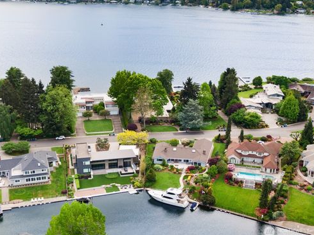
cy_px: 119
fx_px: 426
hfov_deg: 40.5
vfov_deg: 30.8
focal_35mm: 47
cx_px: 155
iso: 100
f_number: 3.7
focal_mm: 8.06
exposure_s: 1/200
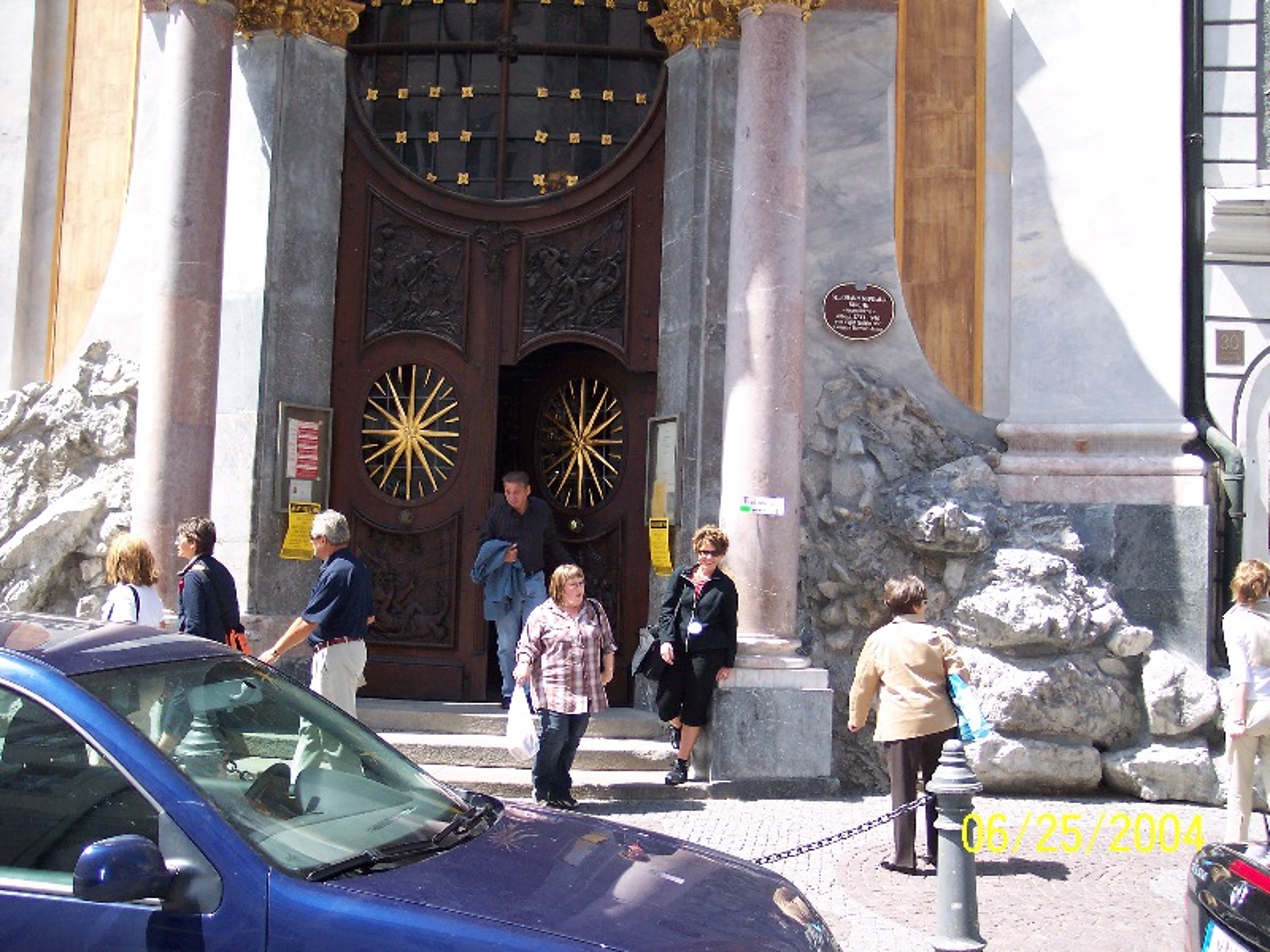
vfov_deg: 37.7
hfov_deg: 49.0
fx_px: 1394
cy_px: 476
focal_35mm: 38
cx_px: 635
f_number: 2.8
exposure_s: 1/500
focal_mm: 8
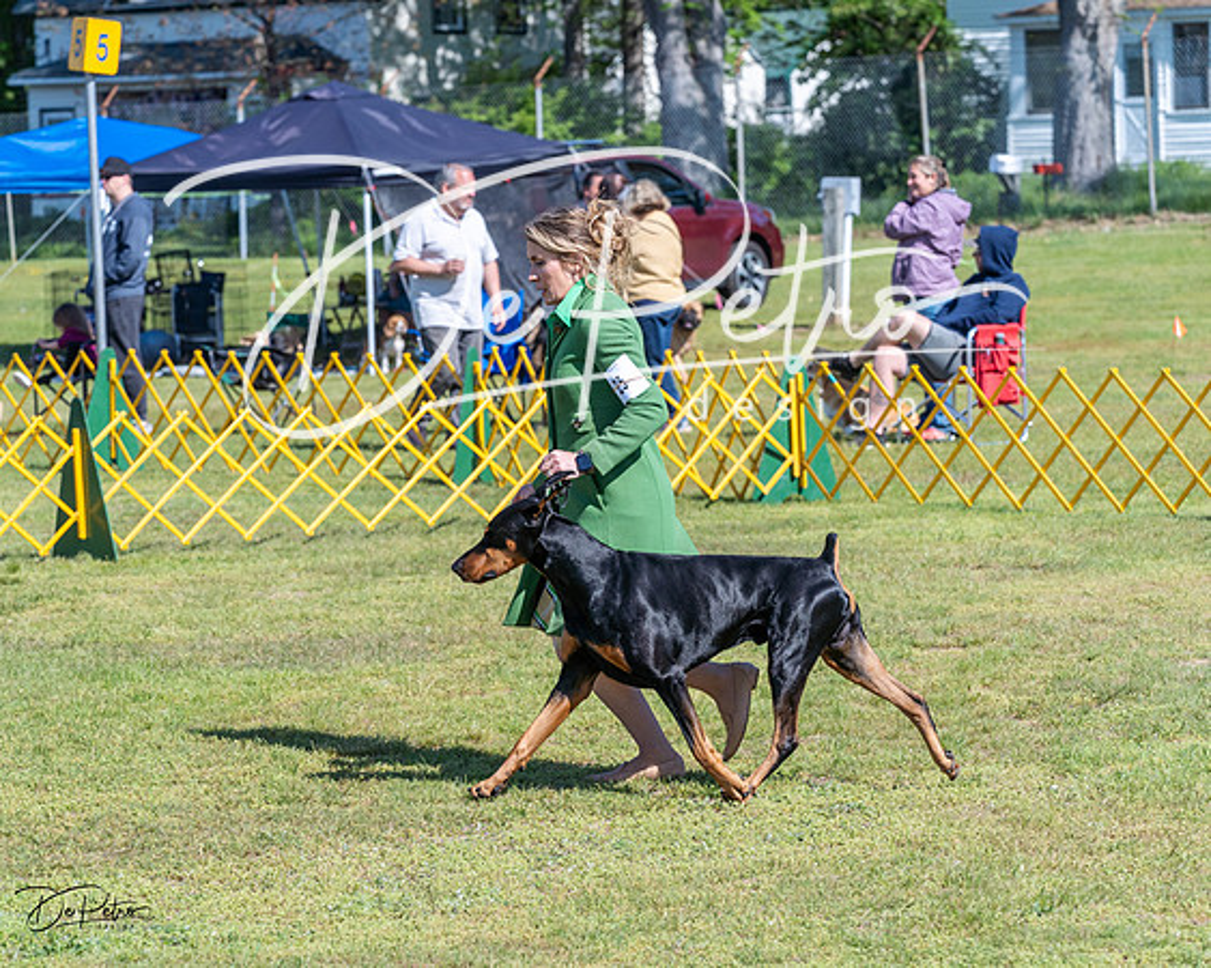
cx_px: 581
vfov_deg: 10.7
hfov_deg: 13.4
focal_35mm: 144
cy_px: 484
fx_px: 5165
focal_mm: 128
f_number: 6.3
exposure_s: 1/1250
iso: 400
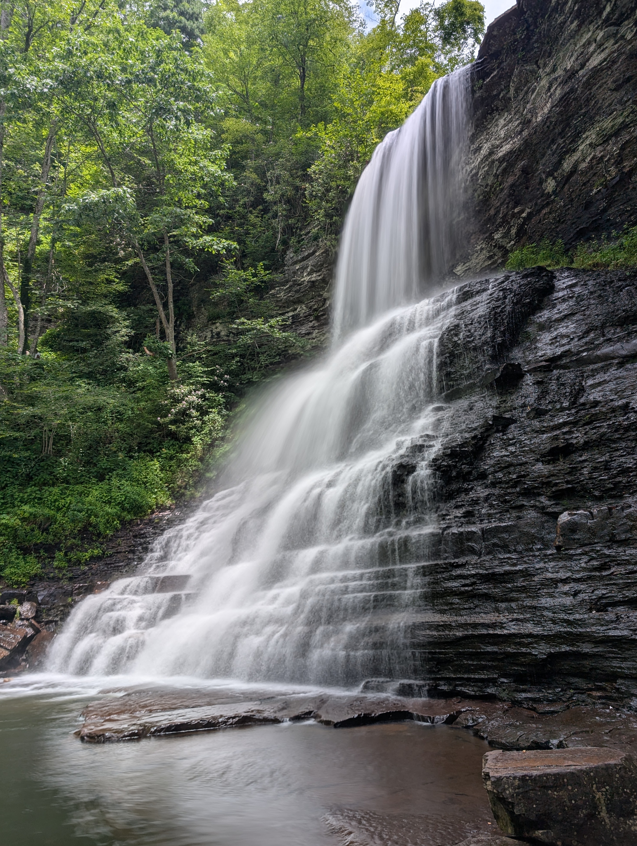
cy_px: 424
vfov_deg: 69.3
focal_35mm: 25
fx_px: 612
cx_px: 326
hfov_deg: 55.0
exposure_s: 1/561
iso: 19
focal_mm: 6.9
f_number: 1.68
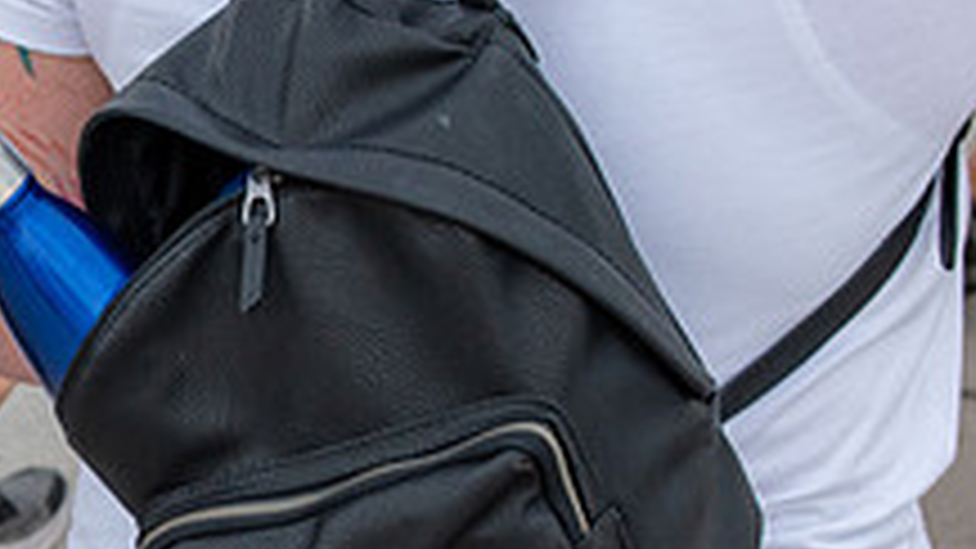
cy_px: 430
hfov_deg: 10.5
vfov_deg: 6.0
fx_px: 5227
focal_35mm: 202
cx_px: -180
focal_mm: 48
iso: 400
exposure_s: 1/250
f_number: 8
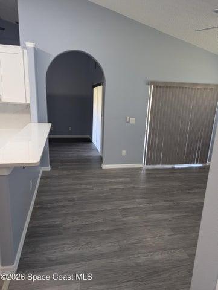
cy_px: 145
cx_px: 109
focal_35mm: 24
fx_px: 201
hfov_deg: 56.9
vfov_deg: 71.5
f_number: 1.85
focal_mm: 6.81
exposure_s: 1/120
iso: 213
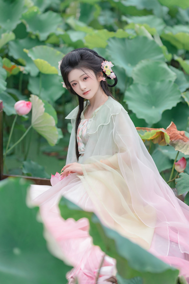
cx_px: 94
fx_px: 669
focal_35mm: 85
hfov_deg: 16.1
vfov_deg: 23.9
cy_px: 142
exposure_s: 1/2500
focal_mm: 85
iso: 400
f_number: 1.8
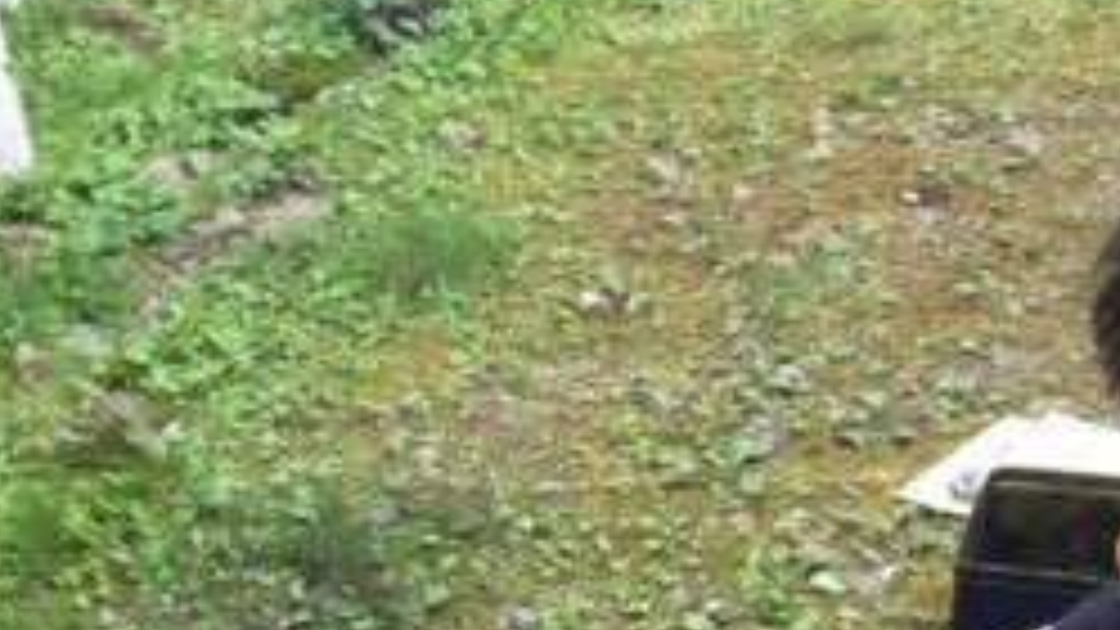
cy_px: 945
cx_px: 526
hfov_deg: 32.3
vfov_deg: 16.8
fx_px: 1930
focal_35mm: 65
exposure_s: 1/120
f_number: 2.4
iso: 50
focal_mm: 4.12
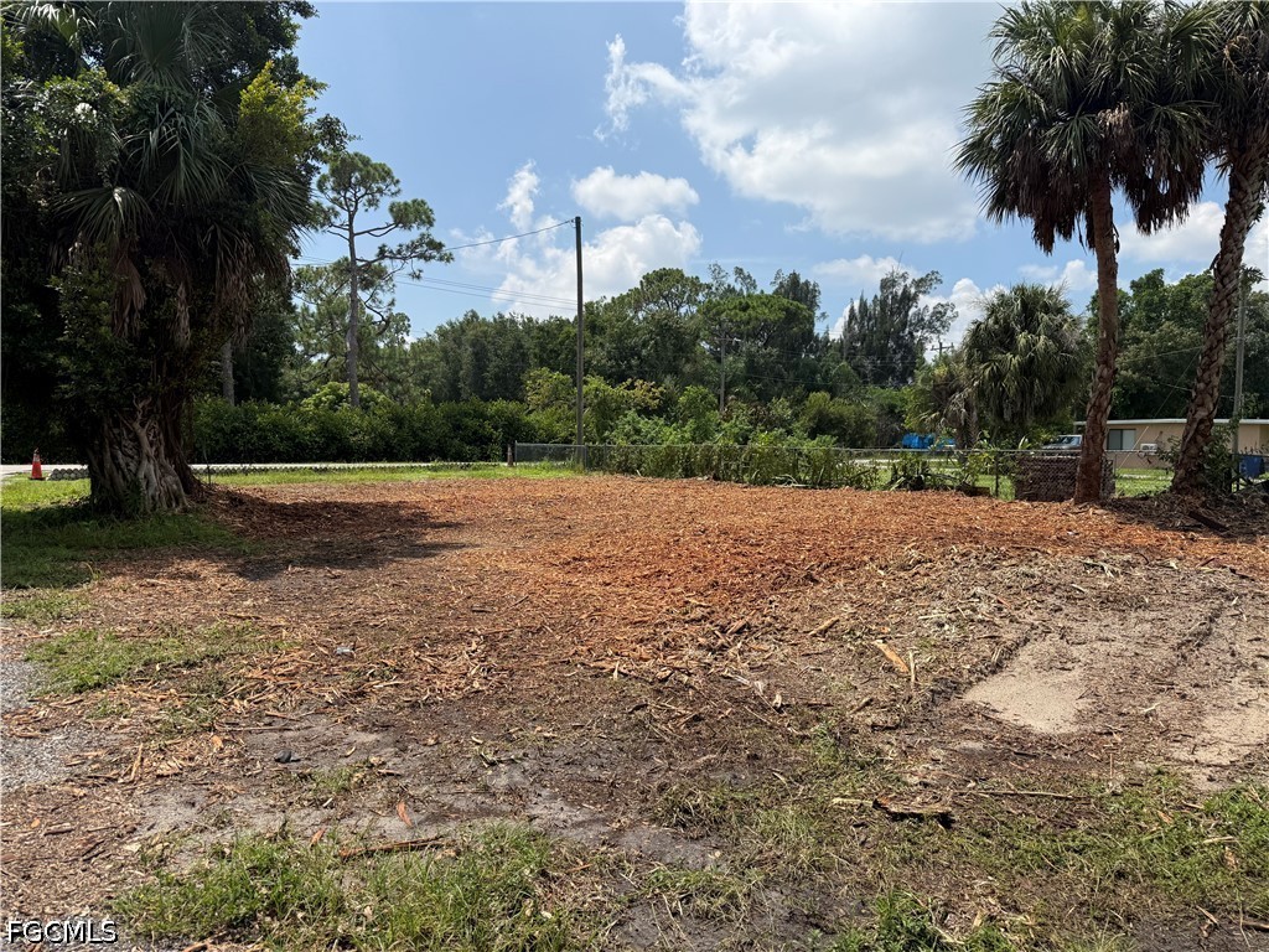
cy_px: 476
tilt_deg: -0.9
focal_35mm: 24
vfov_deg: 56.8
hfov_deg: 71.6
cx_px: 634
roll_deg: +0.3
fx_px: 880
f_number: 1.78
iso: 80
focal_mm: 6.76
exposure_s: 1/5714
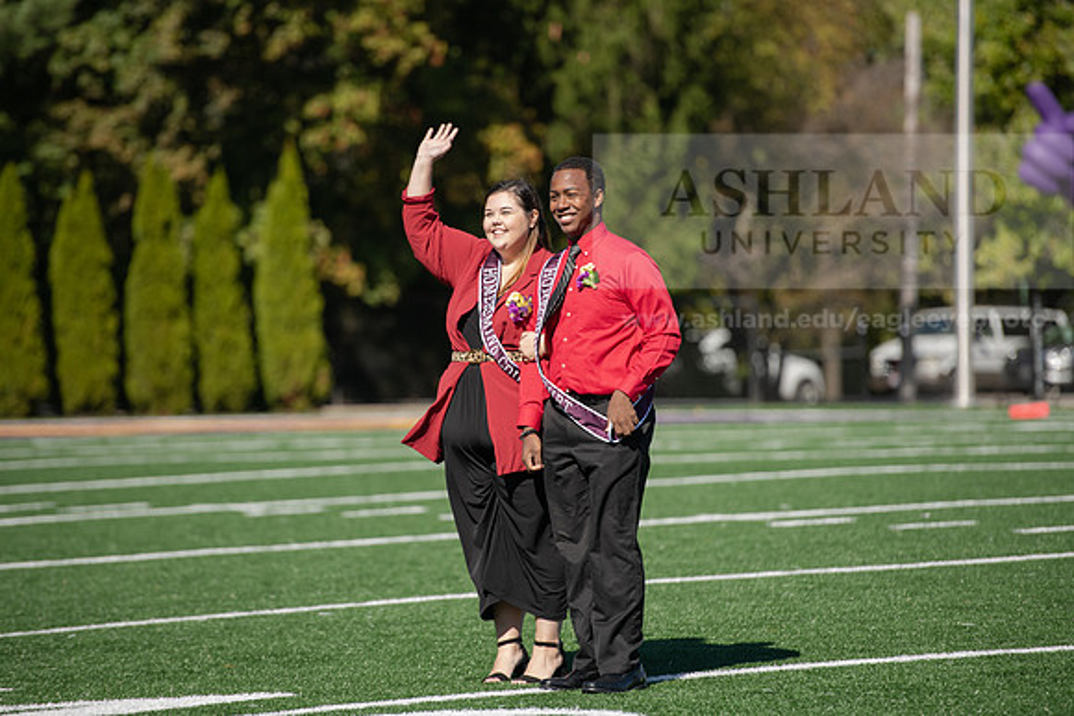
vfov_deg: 6.9
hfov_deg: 10.3
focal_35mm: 200
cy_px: 358
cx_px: 537
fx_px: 5968
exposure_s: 1/1250
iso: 160
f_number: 3.5
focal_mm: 200
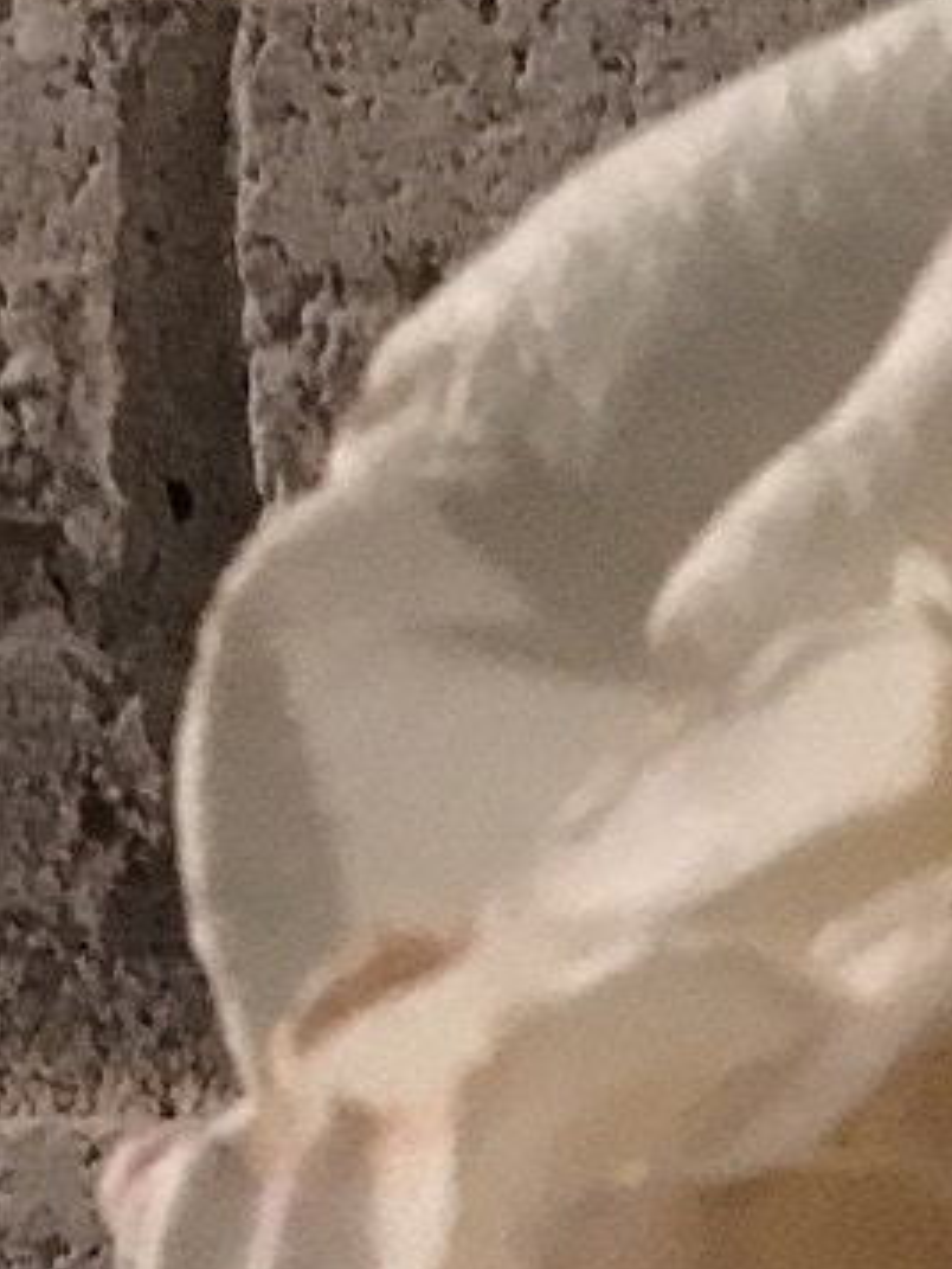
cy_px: 1653
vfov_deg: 14.5
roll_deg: +0.7
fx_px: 4764
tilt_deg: -9.8
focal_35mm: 130
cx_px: 1329
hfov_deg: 11.1
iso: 500
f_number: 2.2
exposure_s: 1/15
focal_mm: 4.15
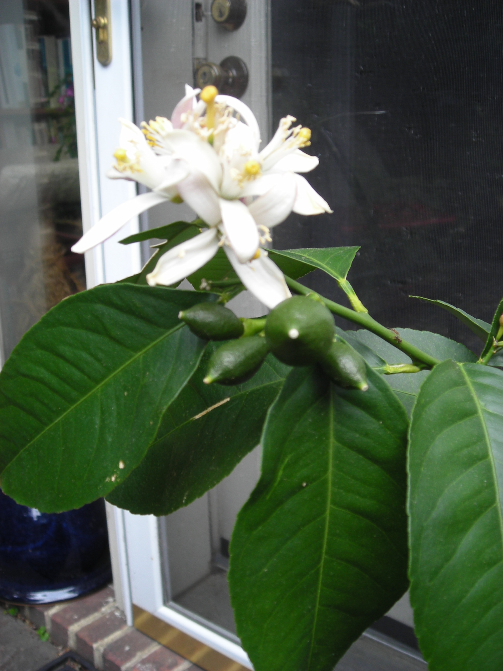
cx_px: 252
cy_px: 336
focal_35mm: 38
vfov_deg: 49.0
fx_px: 736
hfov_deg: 37.7
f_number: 3.2
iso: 50
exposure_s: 1/41.2
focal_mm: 6.3
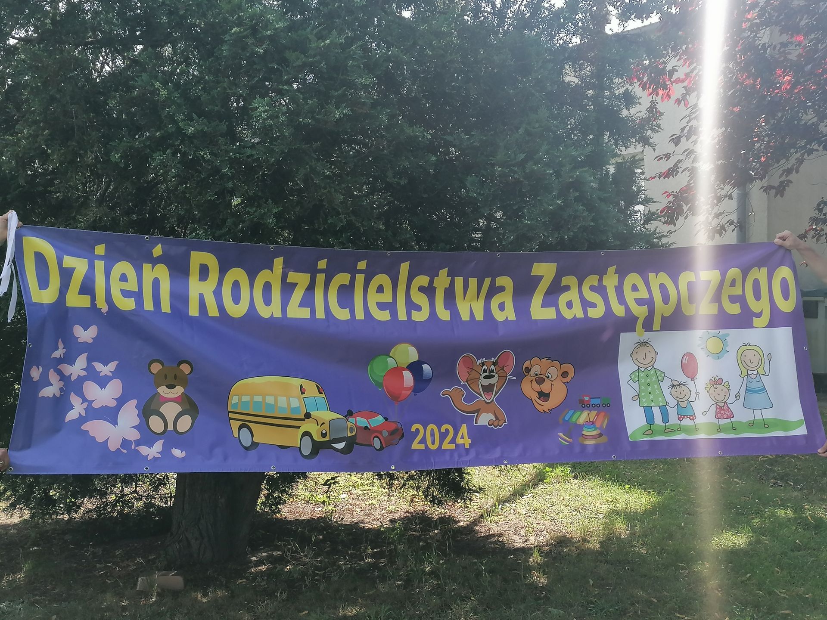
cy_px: 310
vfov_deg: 32.2
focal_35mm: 45
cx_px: 414
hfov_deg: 42.1
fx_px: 1075
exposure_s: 1/418
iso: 50
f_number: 1.8
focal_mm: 4.75
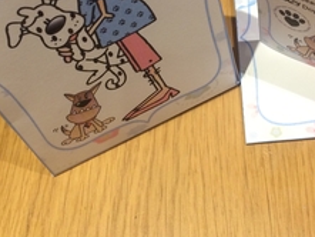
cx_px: 221
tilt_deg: -58.8
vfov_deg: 24.4
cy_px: 46
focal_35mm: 59
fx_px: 537
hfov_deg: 32.3
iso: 160
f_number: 2.2
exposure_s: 1/33
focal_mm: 4.15
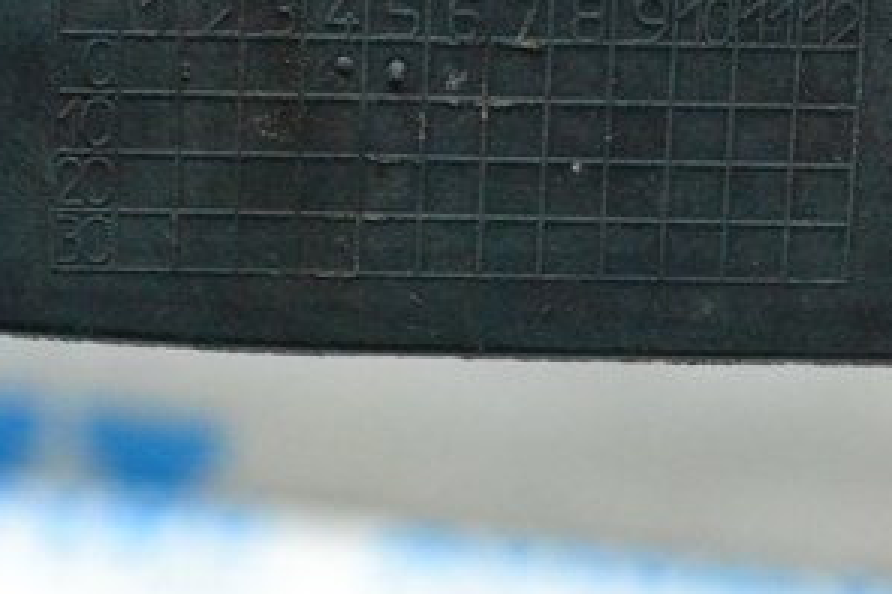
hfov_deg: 11.4
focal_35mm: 178
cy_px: 84
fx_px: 4410
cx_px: -51
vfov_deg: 7.7
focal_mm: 55
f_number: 9
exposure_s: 1/160
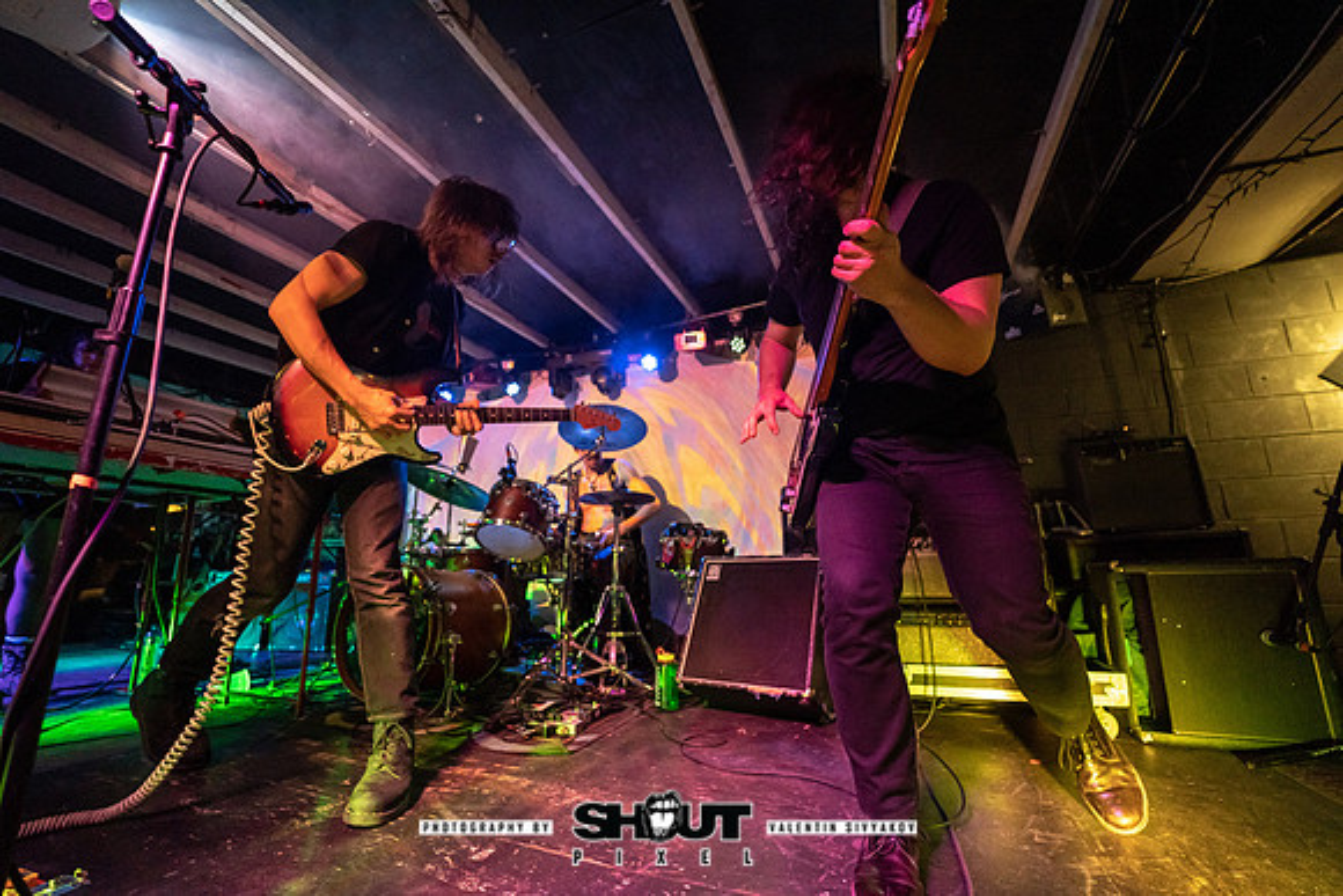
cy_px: 448
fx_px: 522
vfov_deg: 81.2
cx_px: 672
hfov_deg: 104.2
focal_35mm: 14
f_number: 2.8
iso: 3200
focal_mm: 14
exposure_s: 1/200
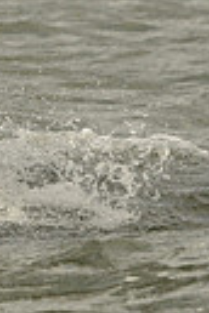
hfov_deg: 1.1
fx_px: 10980
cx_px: -459
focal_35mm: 1261
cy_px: 113
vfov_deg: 1.6
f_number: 8
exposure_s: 1/1250
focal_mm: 280
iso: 320
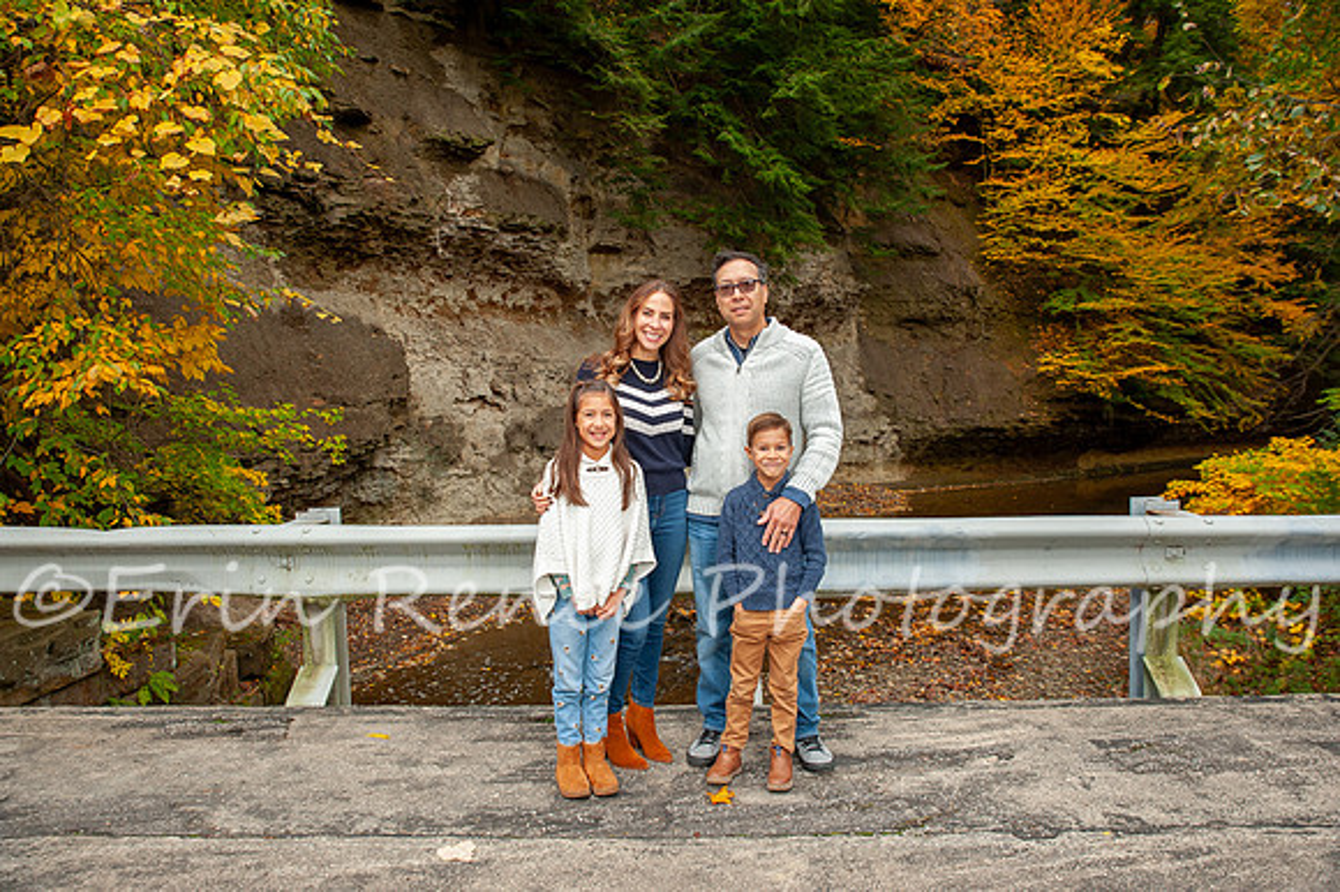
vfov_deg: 49.5
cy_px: 446
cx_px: 670
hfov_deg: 69.4
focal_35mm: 26
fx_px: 967
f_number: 5
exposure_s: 1/160
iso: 400
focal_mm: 26
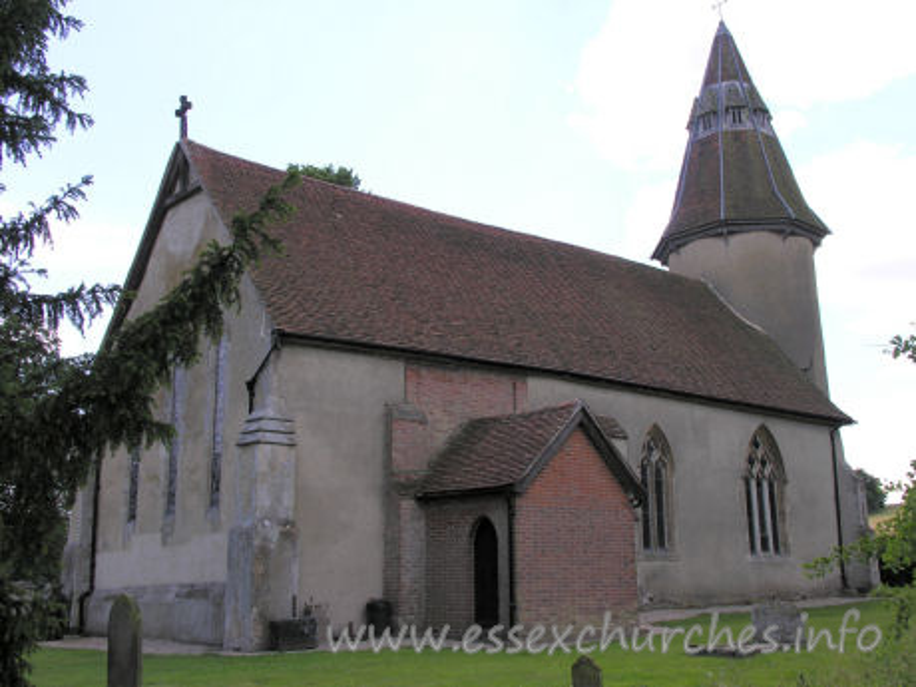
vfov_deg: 36.0
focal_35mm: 40
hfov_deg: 46.8
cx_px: 458
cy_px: 344
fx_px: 1058
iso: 50
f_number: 5.2
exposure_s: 1/137
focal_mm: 10.2
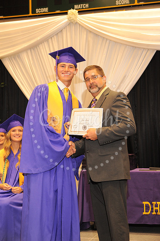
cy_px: 120
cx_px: 80
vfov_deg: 30.5
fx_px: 440
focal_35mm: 66
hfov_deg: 20.6
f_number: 5.6
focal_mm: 66
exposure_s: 1/60
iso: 1250
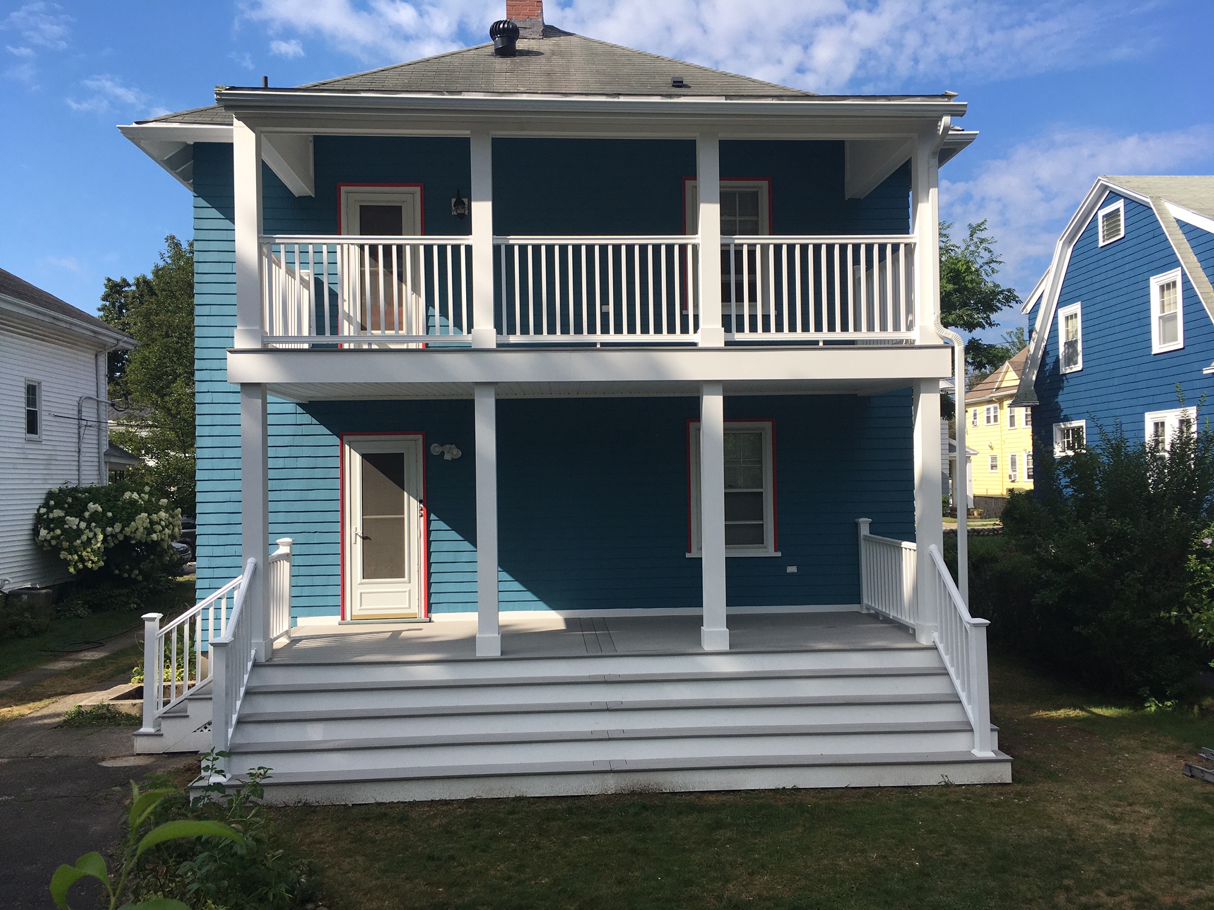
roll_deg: +0.7
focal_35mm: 29
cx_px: 607
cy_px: 455
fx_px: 1017
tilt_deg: +0.0
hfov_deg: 61.7
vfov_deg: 48.2
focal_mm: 4.15
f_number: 2.2
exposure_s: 1/1570
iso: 25
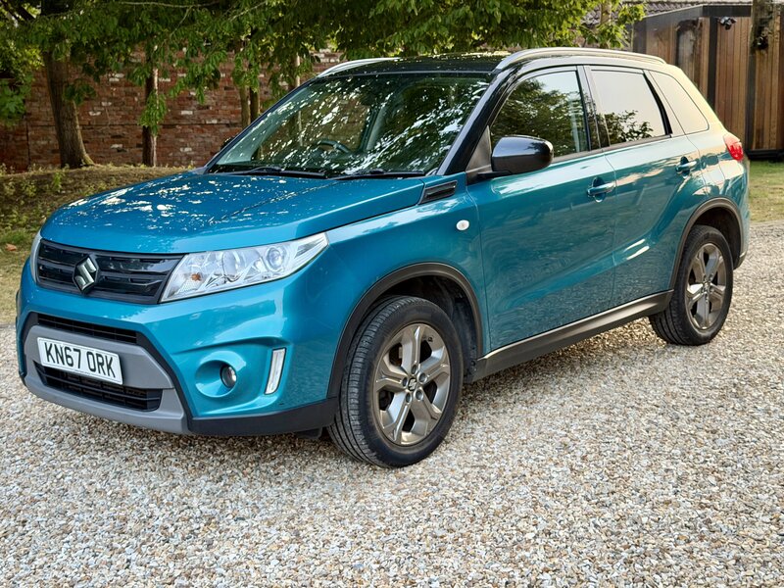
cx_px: 392
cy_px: 294
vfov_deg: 30.3
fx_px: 1087
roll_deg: +1.1
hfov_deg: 39.7
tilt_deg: -9.3
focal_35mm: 48
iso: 100
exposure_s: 1/113
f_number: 1.78
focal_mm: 6.76
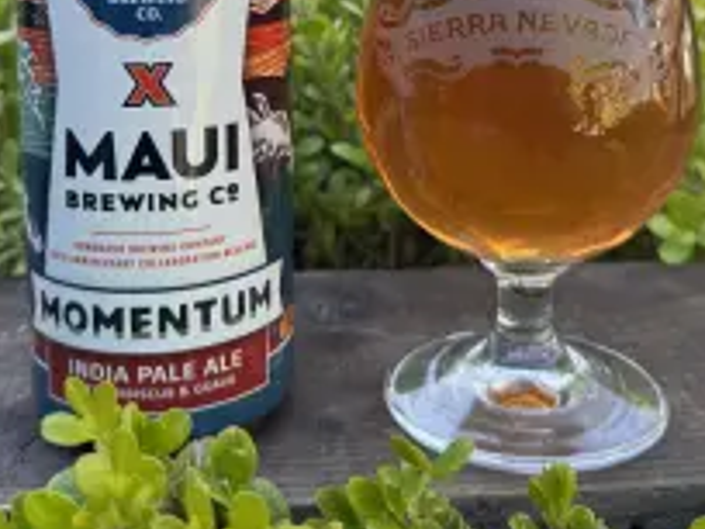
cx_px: 335
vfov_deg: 29.2
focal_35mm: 47
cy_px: 21
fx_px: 957
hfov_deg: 40.4
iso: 80
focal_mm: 6.76
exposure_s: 1/285
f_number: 1.78
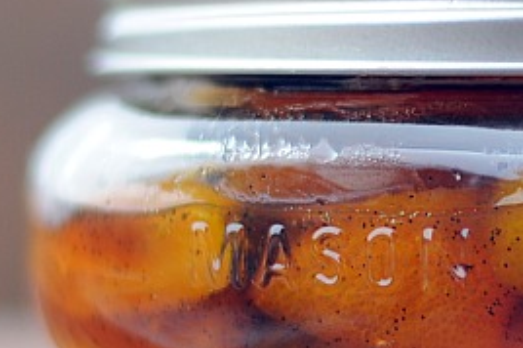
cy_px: 187
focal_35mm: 154
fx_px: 2235
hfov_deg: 13.2
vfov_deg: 8.9
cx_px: 500
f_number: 1.8
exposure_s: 1/60
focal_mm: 50
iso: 200
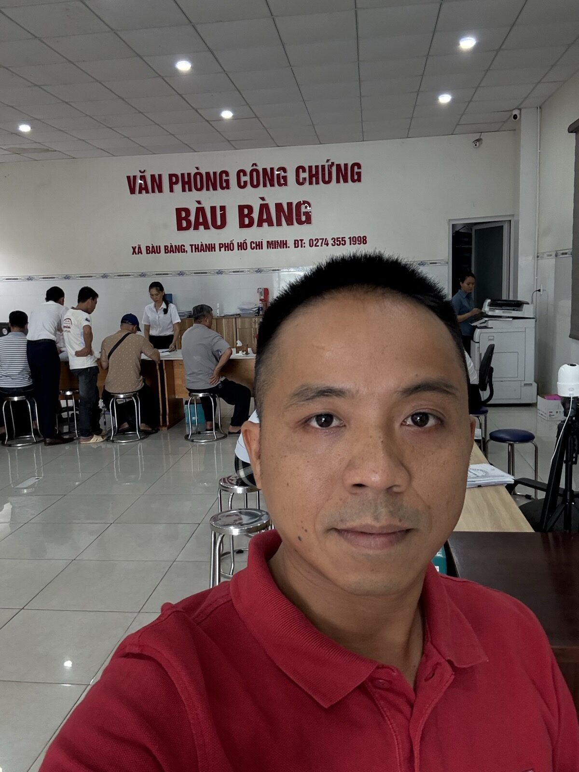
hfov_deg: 46.8
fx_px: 669
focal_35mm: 30
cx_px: 290
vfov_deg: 60.0
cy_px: 386
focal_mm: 2.69
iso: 200
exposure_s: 1/60
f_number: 1.9
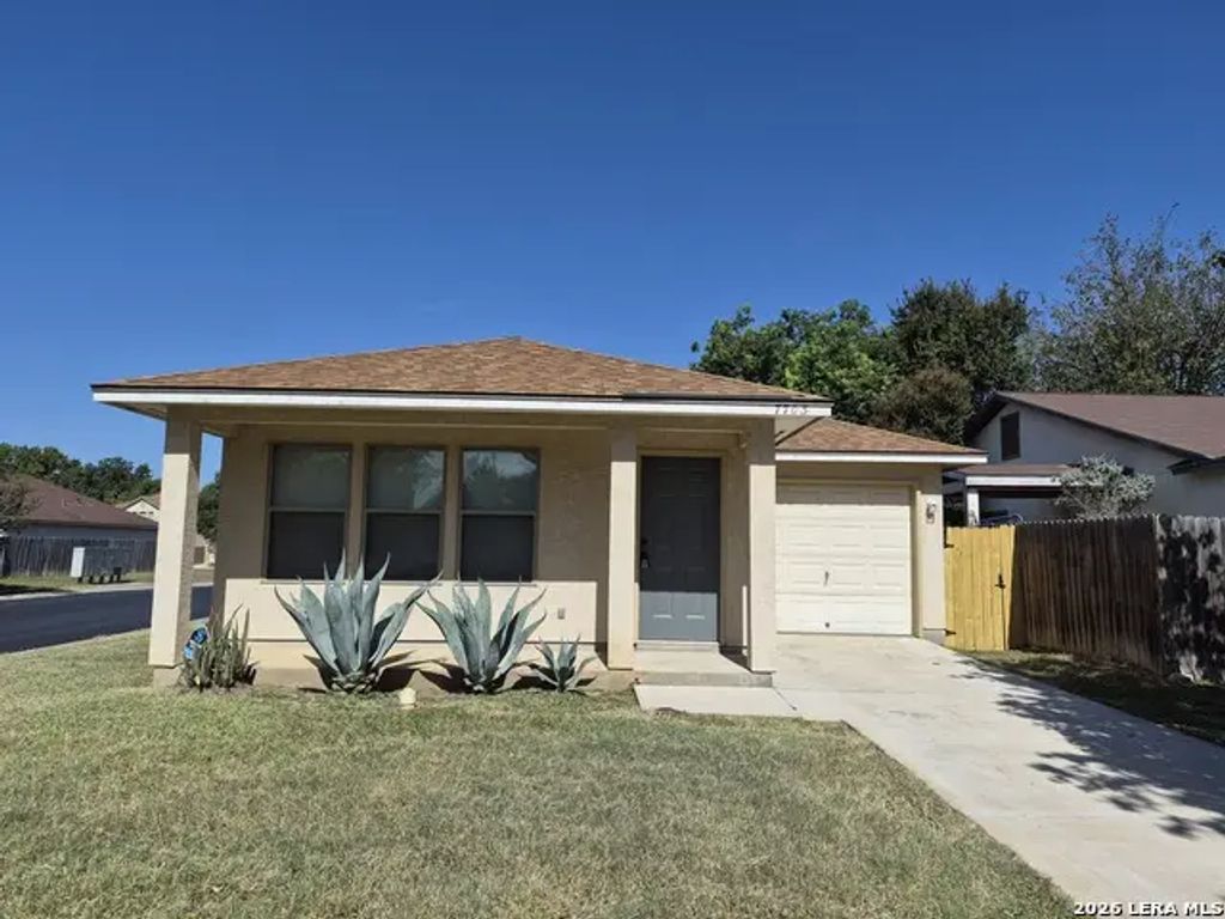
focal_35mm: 23
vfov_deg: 58.9
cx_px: 612
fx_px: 814
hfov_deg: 73.9
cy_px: 460
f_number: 1.8
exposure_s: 1/7696
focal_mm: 5.4
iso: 64
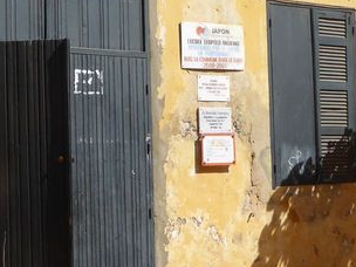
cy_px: 135
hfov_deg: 26.0
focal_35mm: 71
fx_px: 730
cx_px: 2
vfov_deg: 20.7
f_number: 3.4
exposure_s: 1/800
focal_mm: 4.7
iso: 80
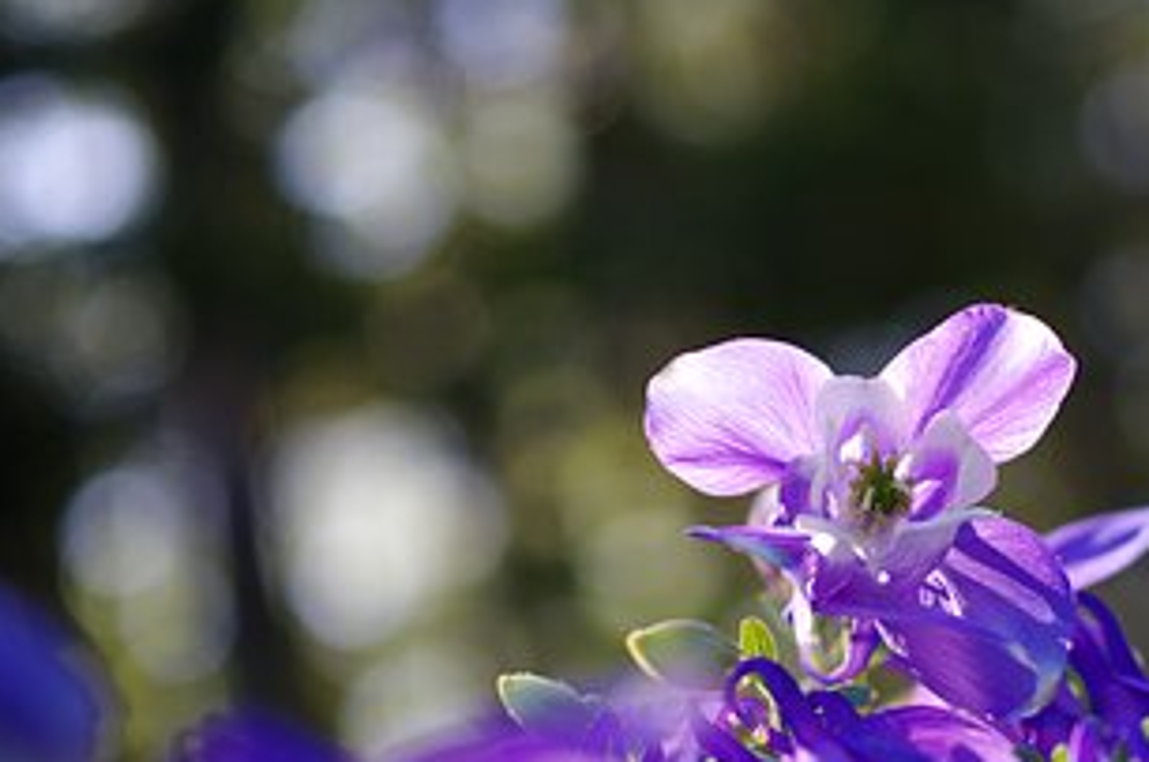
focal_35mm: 88
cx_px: 826
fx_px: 2799
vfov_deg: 15.5
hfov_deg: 23.0
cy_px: 503
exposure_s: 1/200
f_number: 3.2
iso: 100
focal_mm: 35
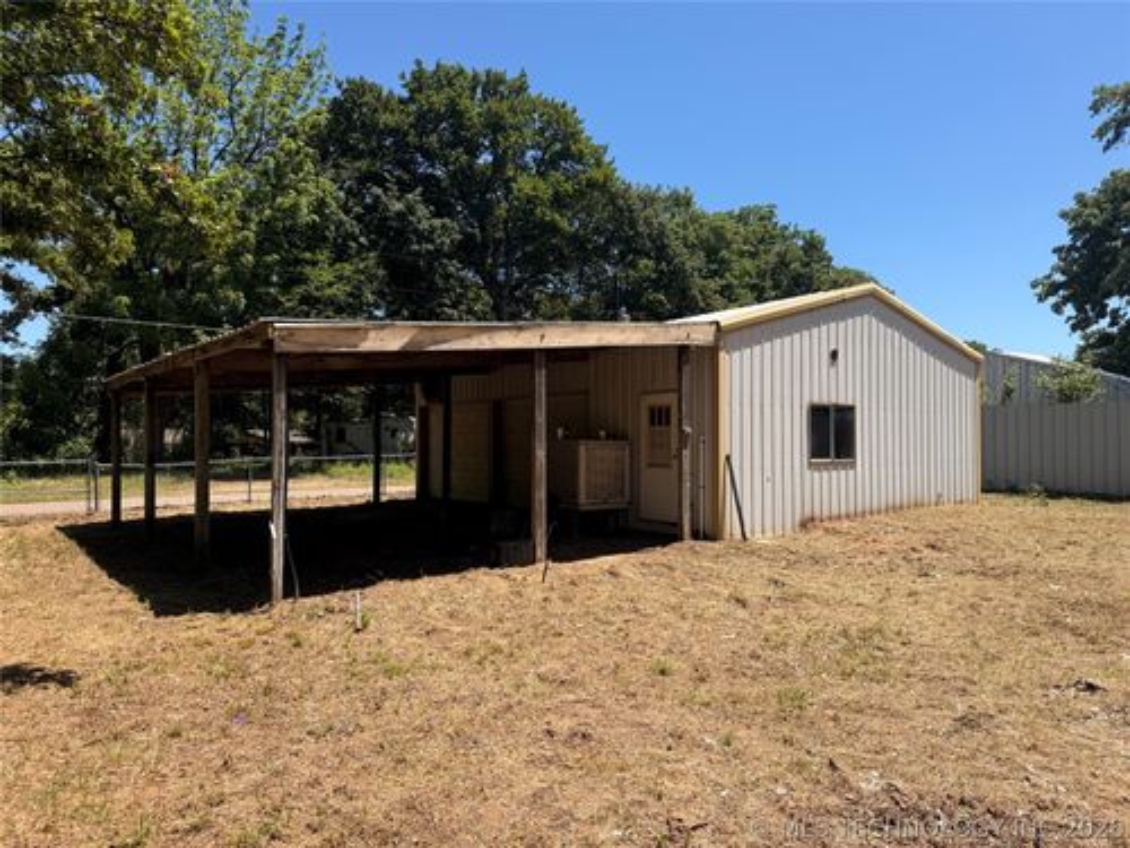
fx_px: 783
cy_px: 424
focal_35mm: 24
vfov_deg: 56.8
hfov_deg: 71.6
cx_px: 565
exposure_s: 1/4405
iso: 80
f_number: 1.78
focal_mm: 6.76
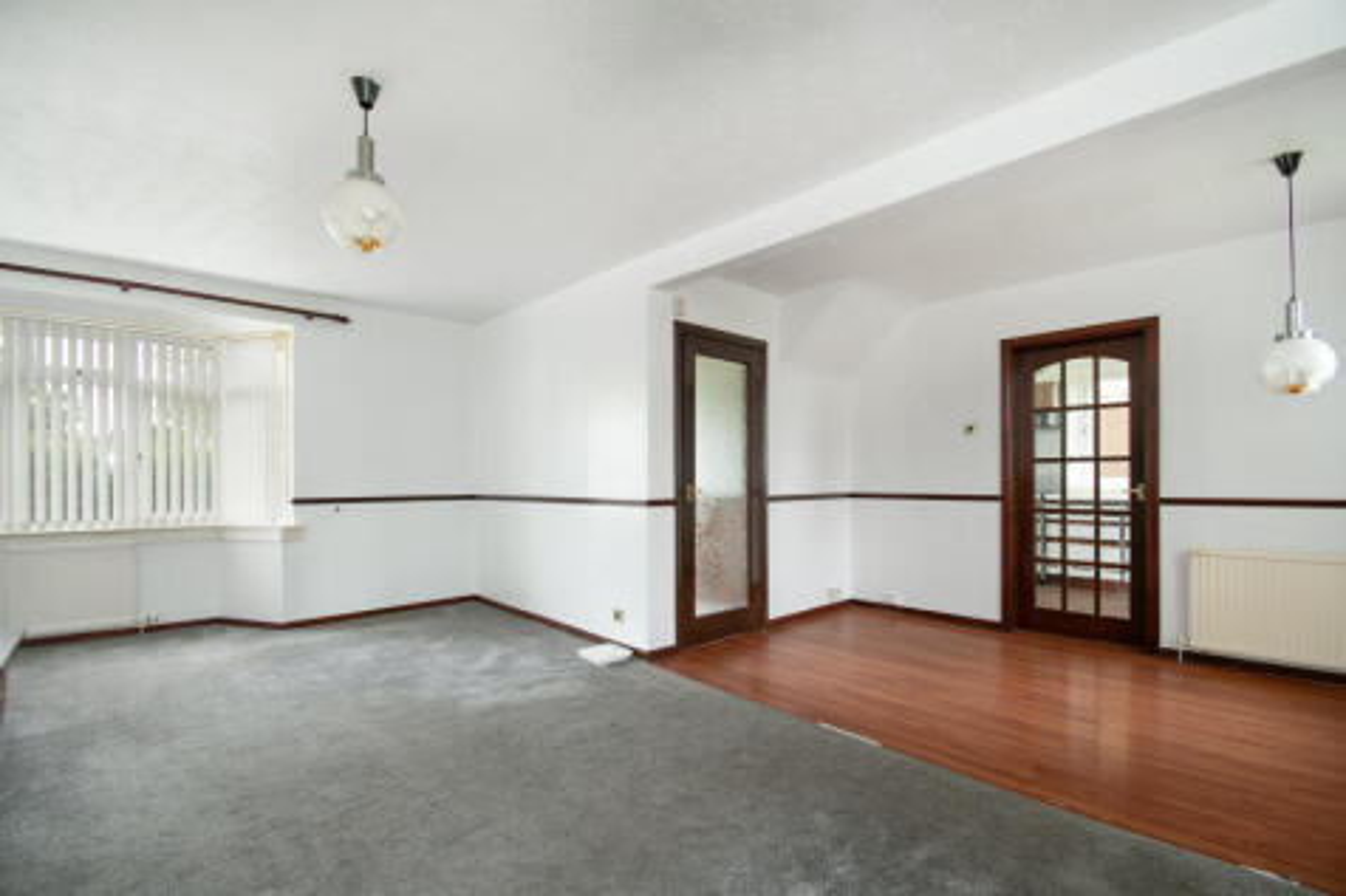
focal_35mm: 15
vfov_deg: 77.3
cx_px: 673
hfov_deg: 100.4
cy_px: 448
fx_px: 561
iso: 320
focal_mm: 10
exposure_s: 1/1.25
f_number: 8
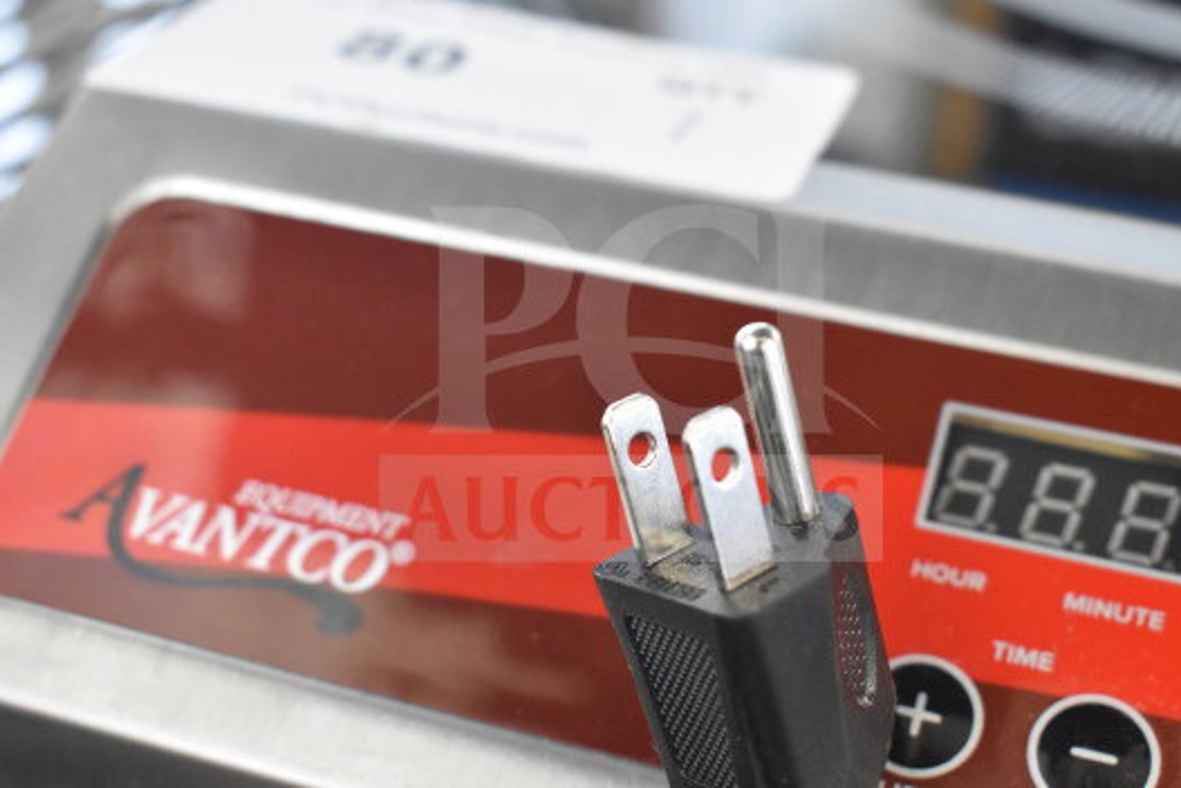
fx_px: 1937
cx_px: 630
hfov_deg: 33.9
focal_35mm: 59
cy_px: 384
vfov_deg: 23.0
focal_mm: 34
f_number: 4.5
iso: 4000
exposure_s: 1/50
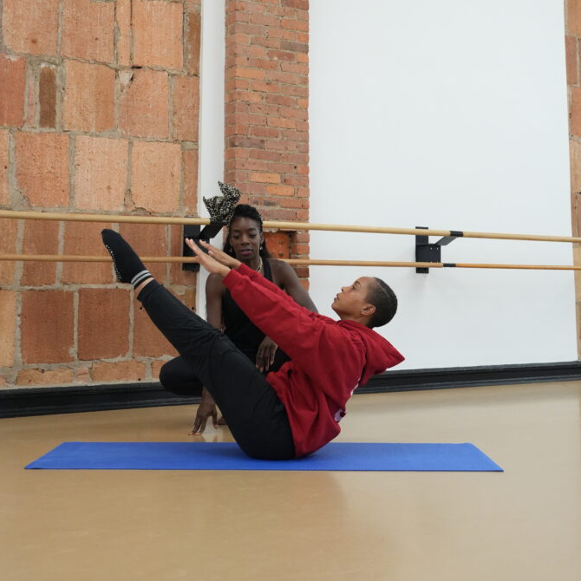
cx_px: 288
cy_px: 167
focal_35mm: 52
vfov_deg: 32.3
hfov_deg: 32.8
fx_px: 987
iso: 4000
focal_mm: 40
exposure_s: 1/250
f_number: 5
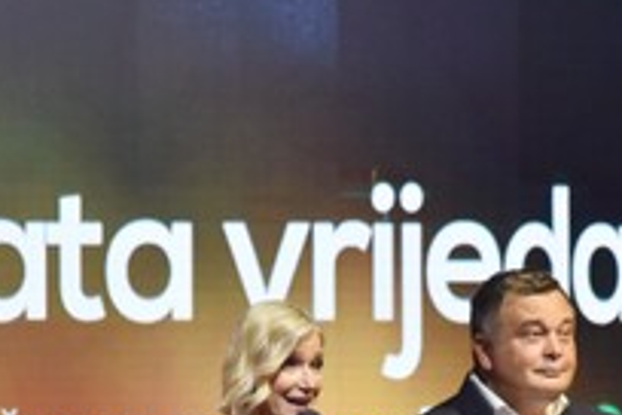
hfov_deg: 4.3
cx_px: 500
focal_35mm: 482
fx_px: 8327
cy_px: 655
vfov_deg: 2.8
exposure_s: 1/160
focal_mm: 120
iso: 1250
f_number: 4
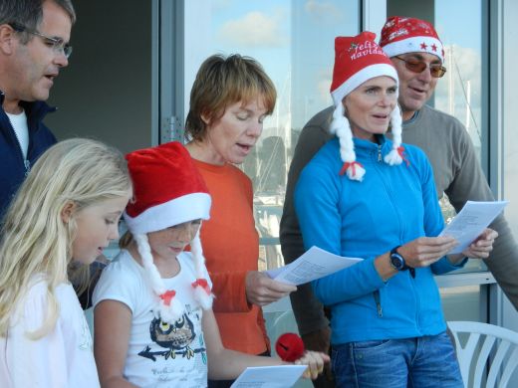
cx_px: 259
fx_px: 1167
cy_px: 194
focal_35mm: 78
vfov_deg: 18.9
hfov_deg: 25.0
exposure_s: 1/250
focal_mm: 14.1
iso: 400
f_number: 4.8
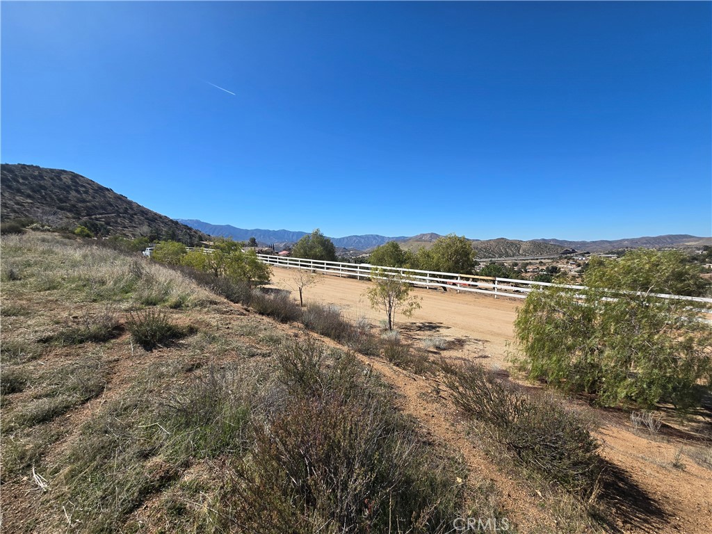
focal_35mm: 13
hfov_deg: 106.2
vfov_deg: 89.9
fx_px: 267
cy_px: 267
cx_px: 356
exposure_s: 1/2397
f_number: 2.2
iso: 50
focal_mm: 2.2
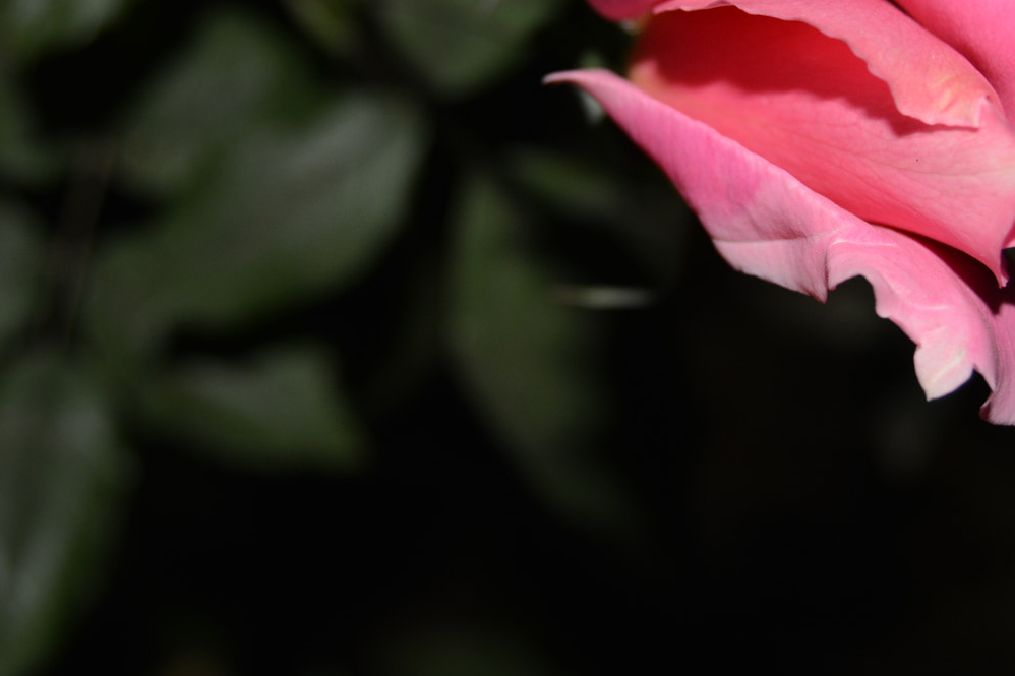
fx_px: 2255
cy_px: 202
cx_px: 612
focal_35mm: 80
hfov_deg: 25.3
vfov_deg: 17.0
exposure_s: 1/60
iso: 220
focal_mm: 26
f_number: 4
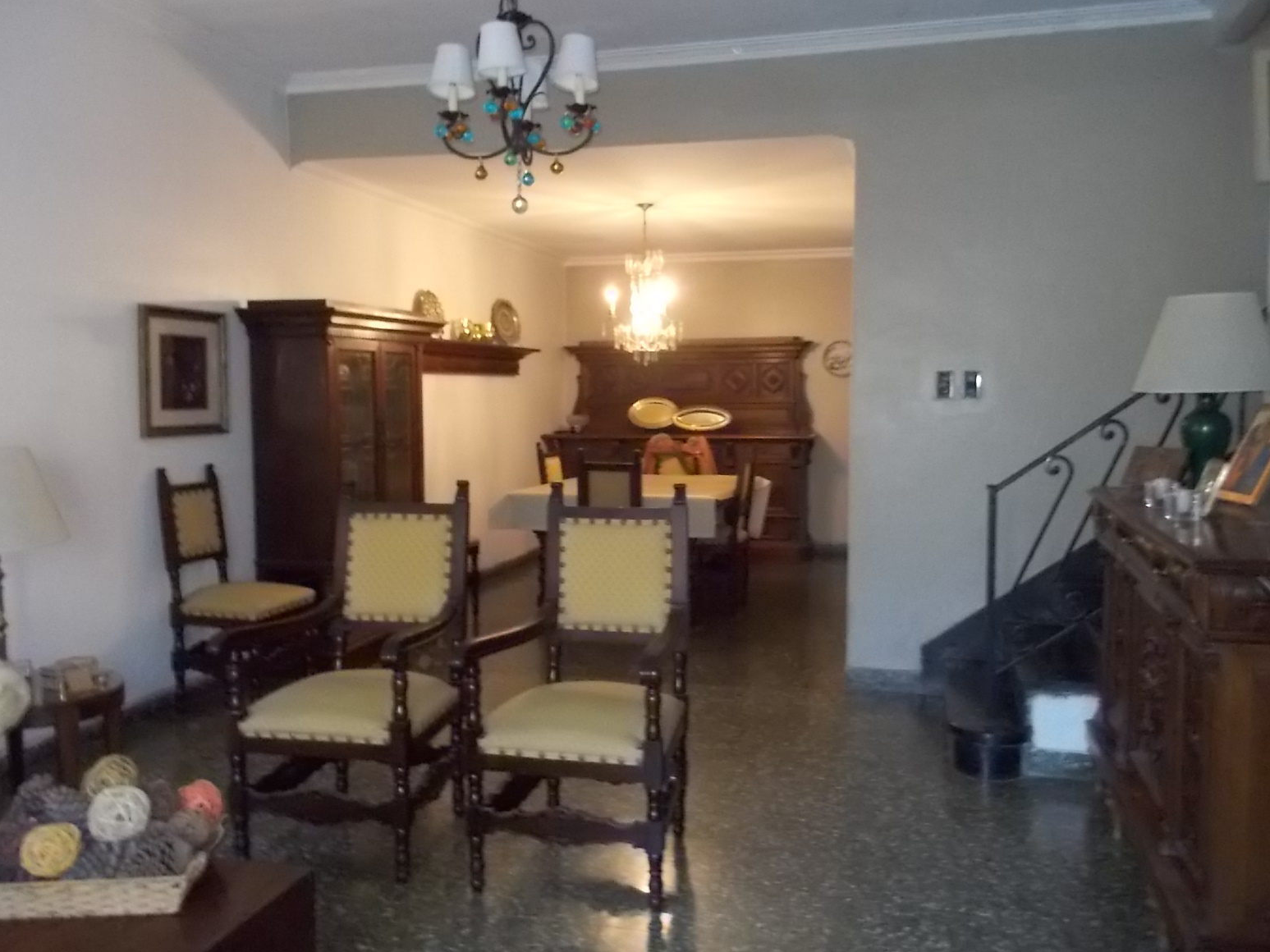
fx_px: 1101
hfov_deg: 60.0
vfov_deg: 46.8
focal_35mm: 30
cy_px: 469
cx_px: 653
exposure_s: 1/30
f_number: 3.3
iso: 800
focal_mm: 4.1
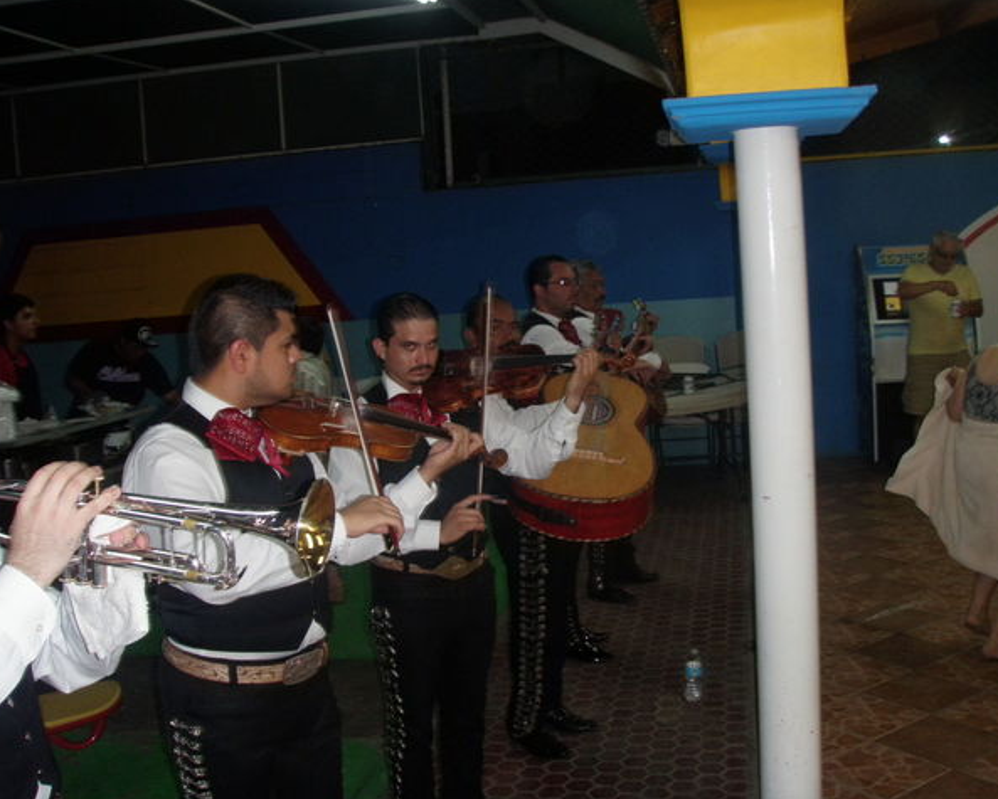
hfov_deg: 45.8
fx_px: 1182
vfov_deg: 37.4
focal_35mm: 40
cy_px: 399
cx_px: 512
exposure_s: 1/30
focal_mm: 6.7
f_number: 3.5
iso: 200
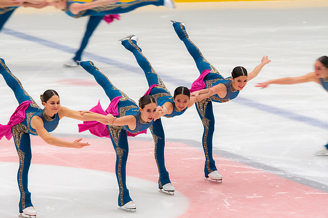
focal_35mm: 286
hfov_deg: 7.2
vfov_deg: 4.8
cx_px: 156
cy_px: 104
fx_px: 2605
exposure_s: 1/160
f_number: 5.6
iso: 720
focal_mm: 180
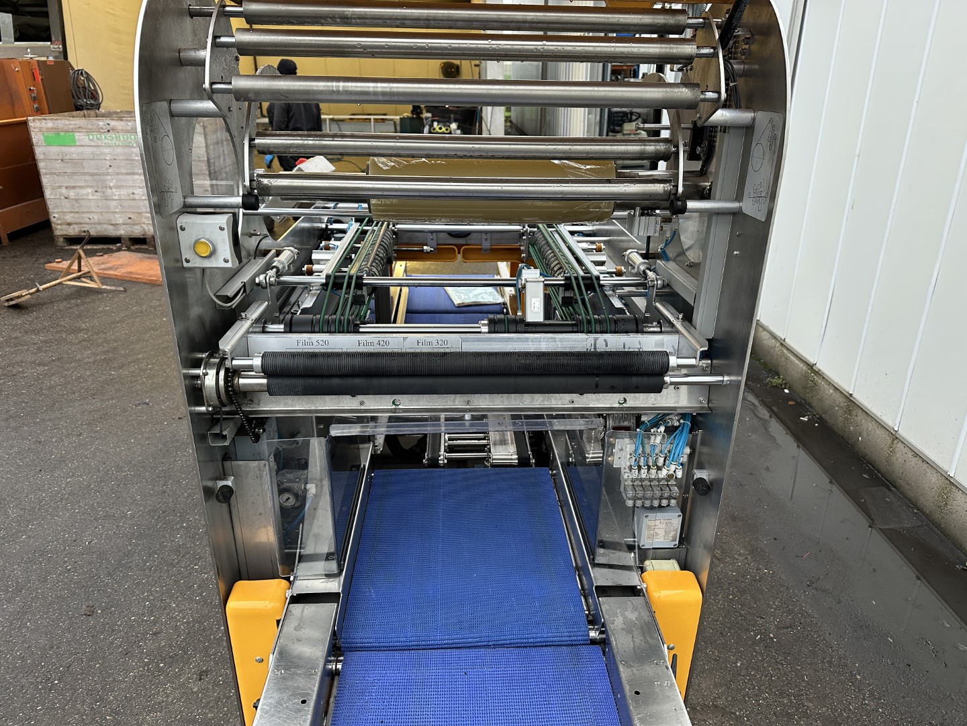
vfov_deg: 56.8
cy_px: 363
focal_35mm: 24
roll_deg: -0.6
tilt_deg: -21.0
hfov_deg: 71.6
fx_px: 670
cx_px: 484
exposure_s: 1/89
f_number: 1.78
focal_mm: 6.86
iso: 250
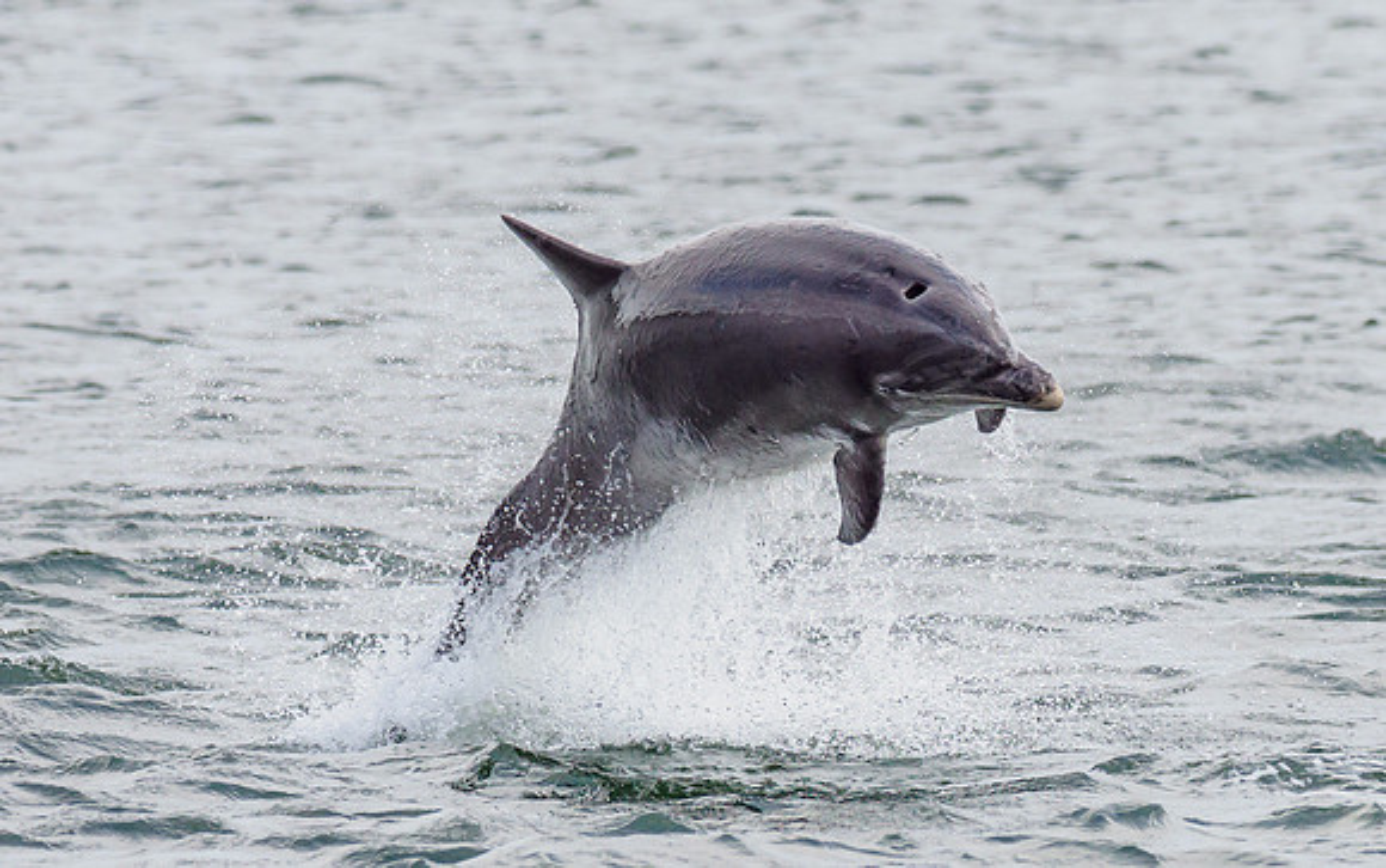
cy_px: 407
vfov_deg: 1.2
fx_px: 42719
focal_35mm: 1131
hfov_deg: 1.9
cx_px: 1020
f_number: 4.5
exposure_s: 1/2000
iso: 500
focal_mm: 300
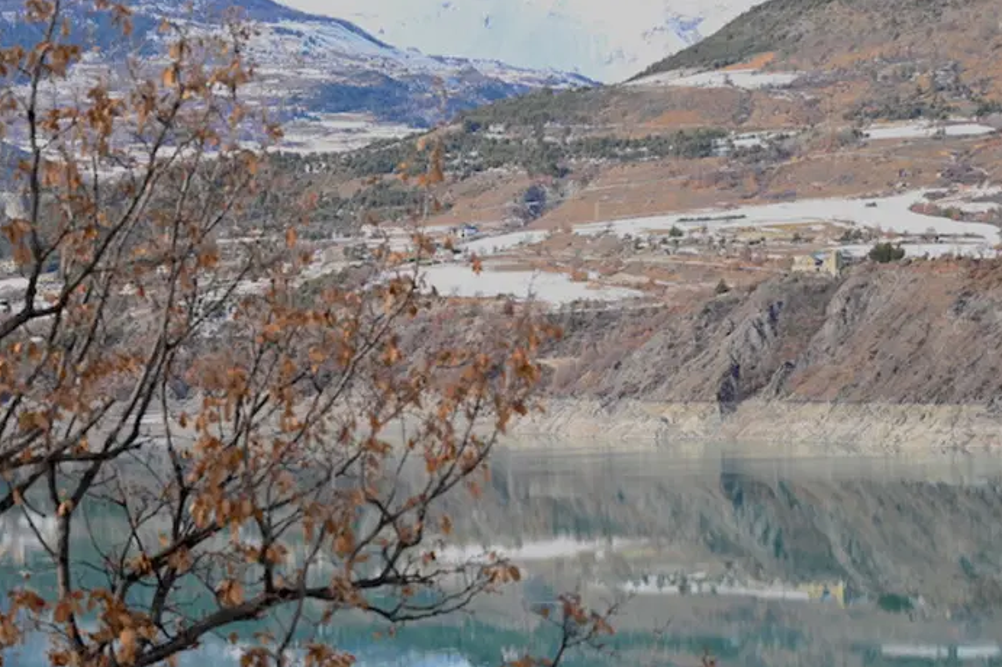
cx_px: 483
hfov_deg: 22.2
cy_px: 422
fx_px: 2559
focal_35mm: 92
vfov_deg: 14.8
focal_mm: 53
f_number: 4
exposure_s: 1/400
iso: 100
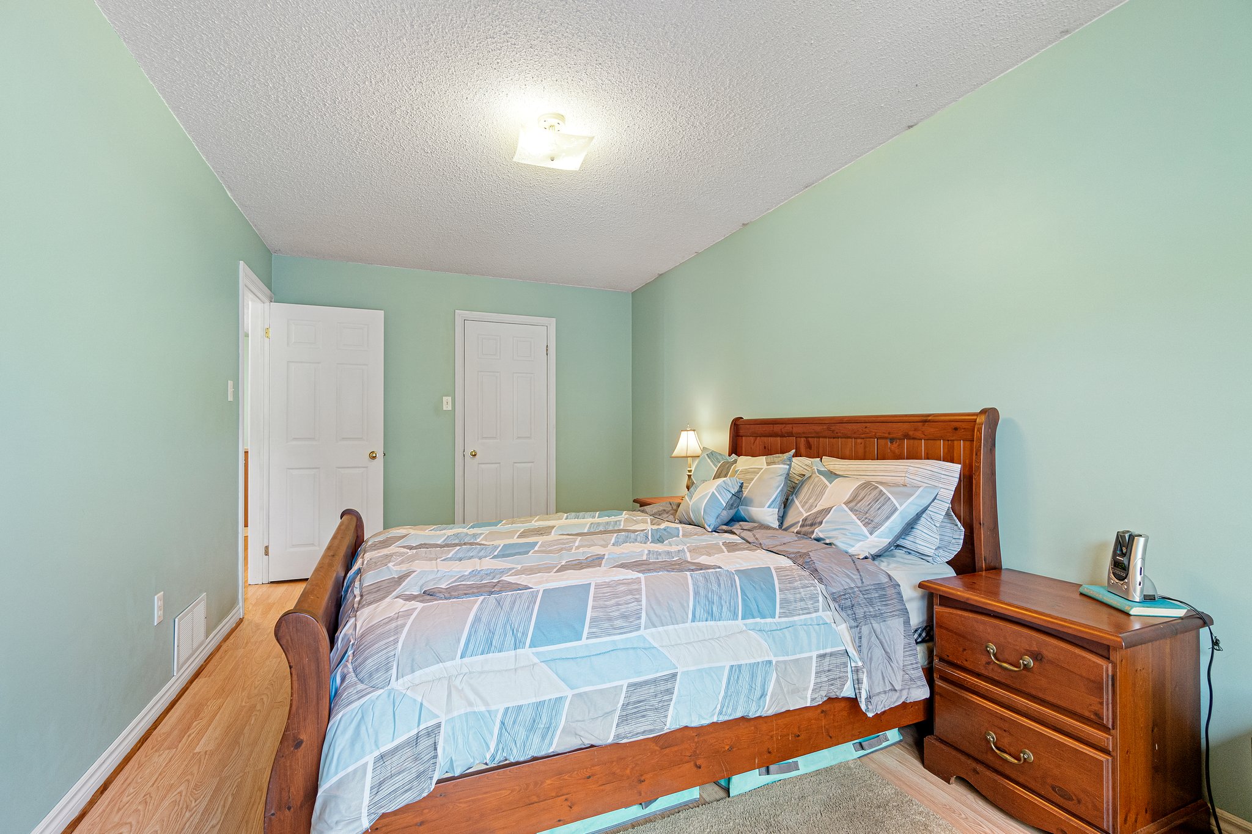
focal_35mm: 15
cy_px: 417
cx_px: 626
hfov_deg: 100.4
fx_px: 522
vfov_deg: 77.3
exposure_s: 1/6
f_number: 6.3
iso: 640
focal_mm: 10
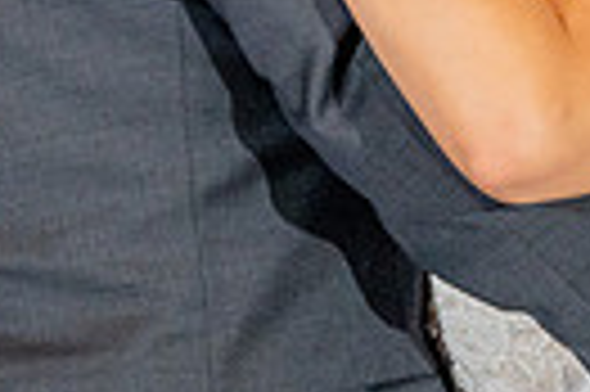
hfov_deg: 2.6
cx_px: 86
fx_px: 13062
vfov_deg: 1.7
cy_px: -228
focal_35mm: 798
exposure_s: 1/320
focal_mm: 180
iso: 1600
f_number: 2.8
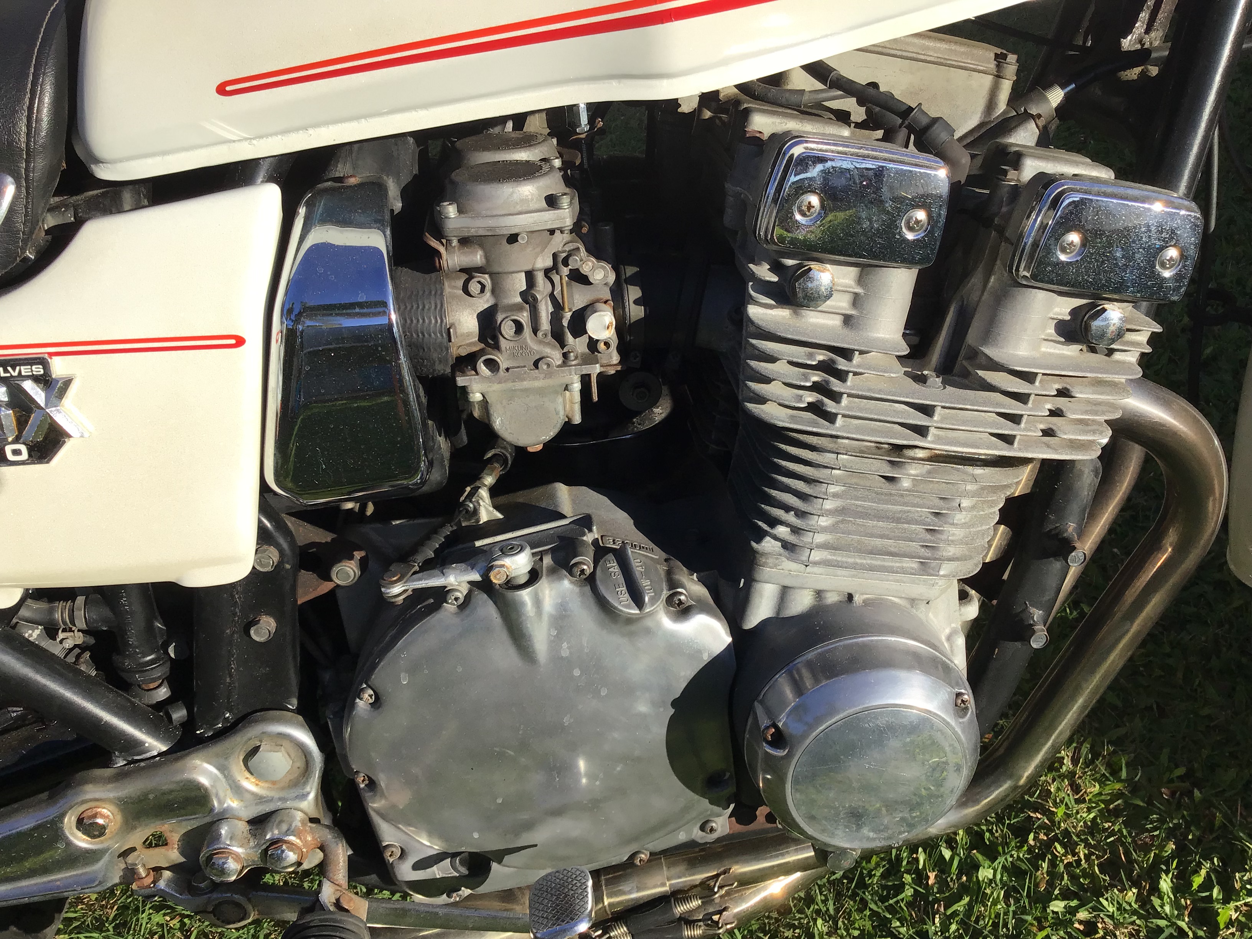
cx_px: 626
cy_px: 470
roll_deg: +7.2
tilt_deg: -39.0
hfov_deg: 58.4
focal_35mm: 31
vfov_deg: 45.4
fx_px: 1121
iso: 25
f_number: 2.4
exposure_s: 1/981
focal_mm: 3.3
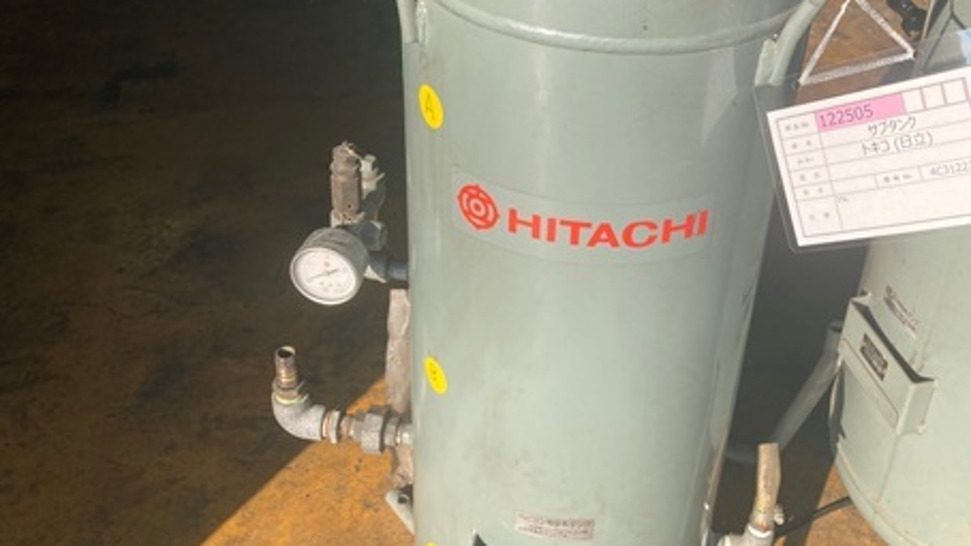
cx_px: 584
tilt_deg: -34.9
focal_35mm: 43
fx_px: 1107
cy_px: 176
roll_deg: -5.4
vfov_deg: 27.5
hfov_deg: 47.1
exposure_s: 1/906
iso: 20
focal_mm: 3.99
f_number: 1.8
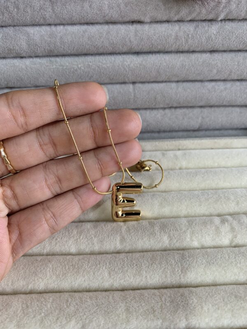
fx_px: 247
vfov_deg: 67.3
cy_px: 164
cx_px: 124
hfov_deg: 53.1
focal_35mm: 26
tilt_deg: -47.8
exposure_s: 1/50
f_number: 1.8
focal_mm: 4.25
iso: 50
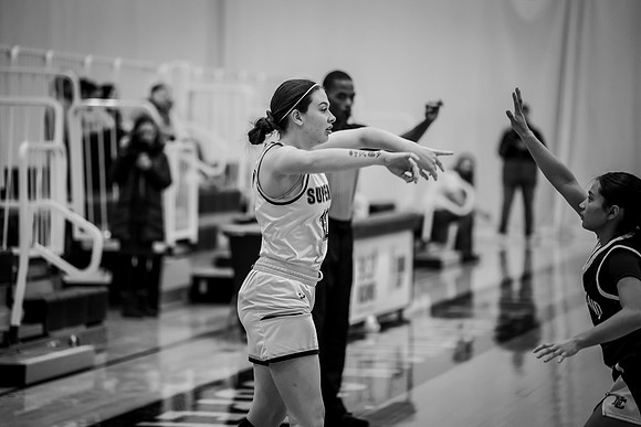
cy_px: 214
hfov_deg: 12.9
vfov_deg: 8.6
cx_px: 309
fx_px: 2844
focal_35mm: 160
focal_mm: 150
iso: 1600
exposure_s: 1/640
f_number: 2.8
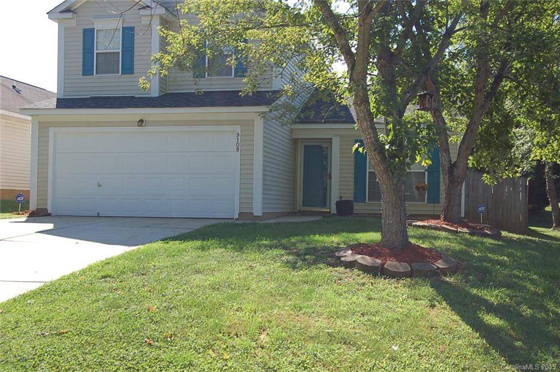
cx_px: 280
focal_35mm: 45
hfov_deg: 43.7
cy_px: 186
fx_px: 699
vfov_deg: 29.8
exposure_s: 1/200
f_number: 7.1
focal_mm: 30
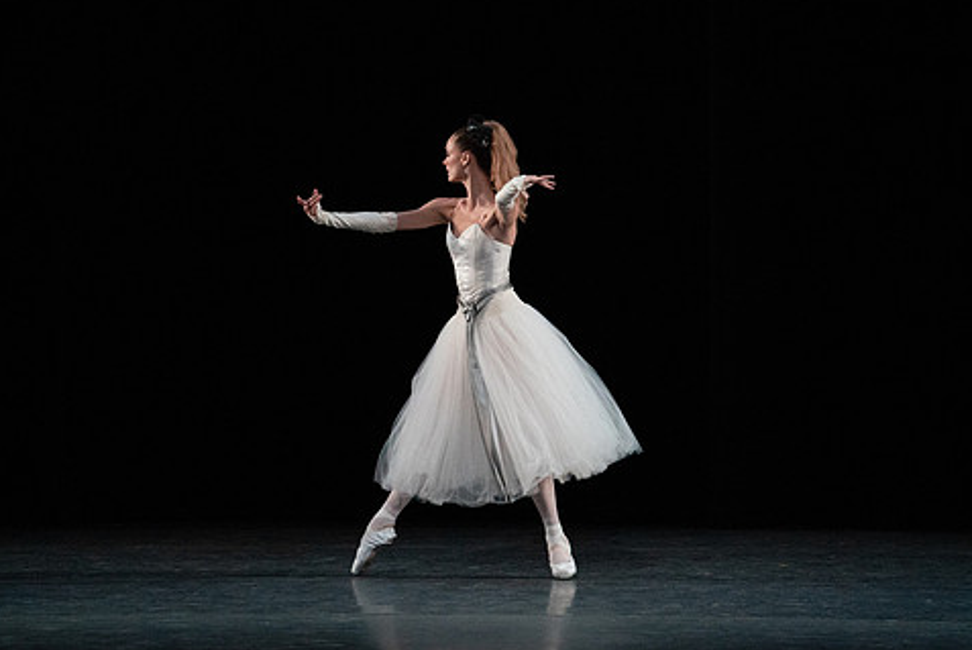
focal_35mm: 243
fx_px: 6567
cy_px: 266
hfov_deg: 8.5
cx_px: 538
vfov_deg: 5.7
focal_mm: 200
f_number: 5.6
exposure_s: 1/400
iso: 16000
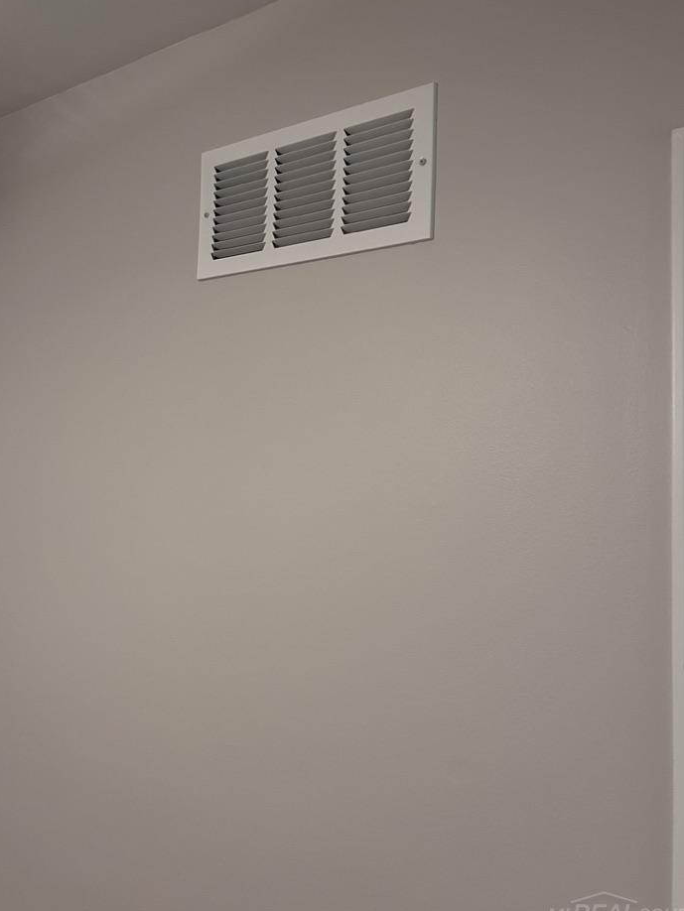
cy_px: 421
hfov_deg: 48.2
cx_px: 345
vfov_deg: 61.6
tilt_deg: +4.4
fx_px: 764
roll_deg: -2.5
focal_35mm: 29
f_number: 1.5
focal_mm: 5.7
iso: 200
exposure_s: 1/60
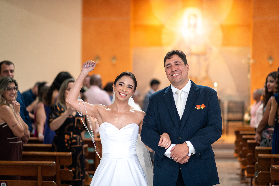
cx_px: 140
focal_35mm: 85
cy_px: 93
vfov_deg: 16.0
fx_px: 658
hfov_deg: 23.9
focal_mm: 85
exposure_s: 1/250
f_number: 2
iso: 2500
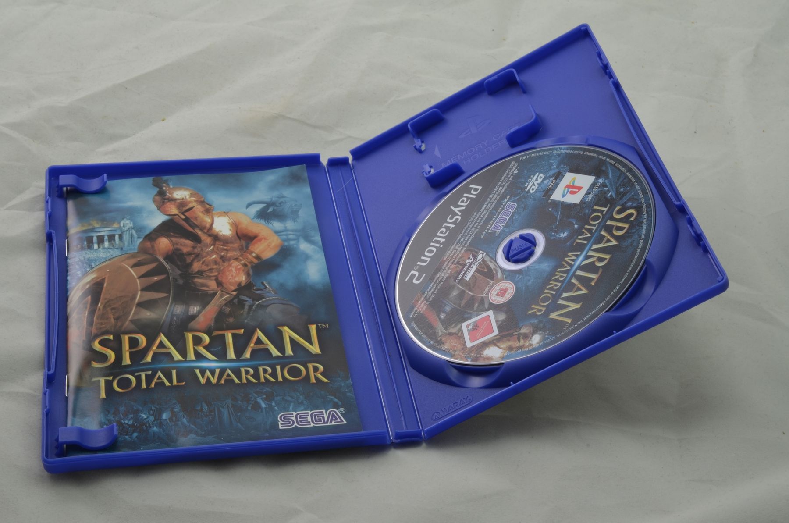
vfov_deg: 22.5
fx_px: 1313
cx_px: 394
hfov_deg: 33.5
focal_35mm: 60
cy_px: 262
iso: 100
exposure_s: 1/2
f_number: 20
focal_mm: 40
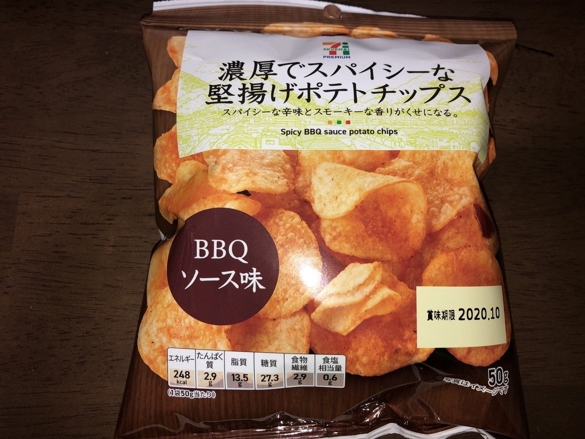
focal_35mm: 28
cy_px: 220
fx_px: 473
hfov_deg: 63.4
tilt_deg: -77.4
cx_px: 292
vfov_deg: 49.7
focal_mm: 3.99
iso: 20
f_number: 1.8
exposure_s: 1/42
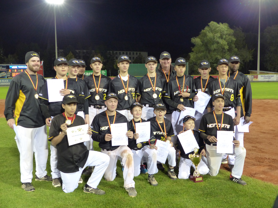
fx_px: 305
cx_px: 139
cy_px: 104
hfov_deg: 49.0
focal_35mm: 38
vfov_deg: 37.7
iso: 400
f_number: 2.8
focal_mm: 6.8
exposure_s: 1/40
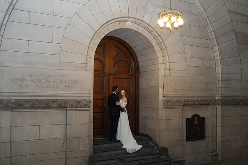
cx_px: 127
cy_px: 82
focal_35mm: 38
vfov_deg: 35.2
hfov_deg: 50.9
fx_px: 260
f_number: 3.5
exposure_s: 1/200
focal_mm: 35
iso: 1000
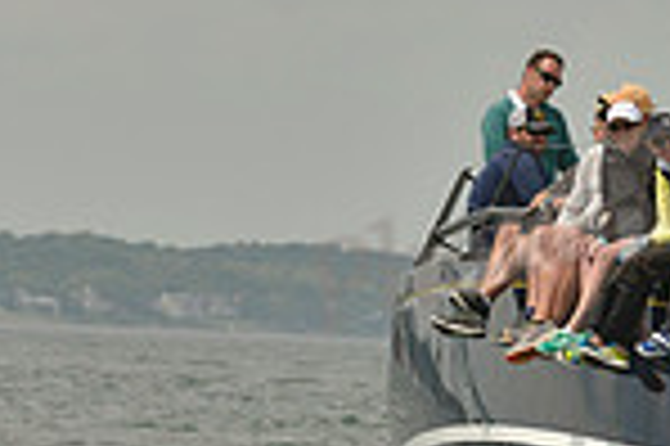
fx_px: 14501
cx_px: 1178
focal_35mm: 780
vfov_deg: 1.8
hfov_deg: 2.6
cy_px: 385
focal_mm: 200
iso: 280
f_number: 8
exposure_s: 1/1250
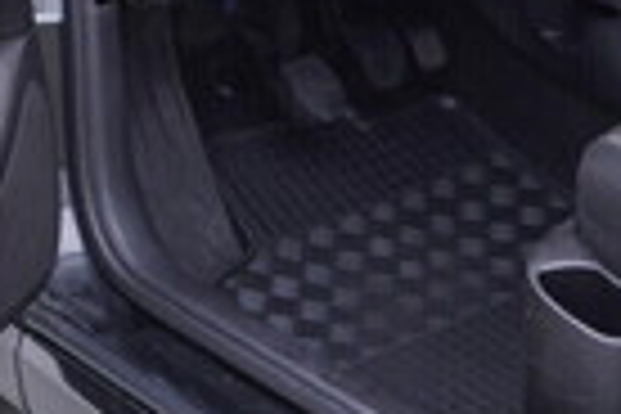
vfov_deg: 9.3
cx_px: 108
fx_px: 2484
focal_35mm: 144
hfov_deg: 14.2
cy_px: -173
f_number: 3.2
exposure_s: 1/50
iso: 125
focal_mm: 24
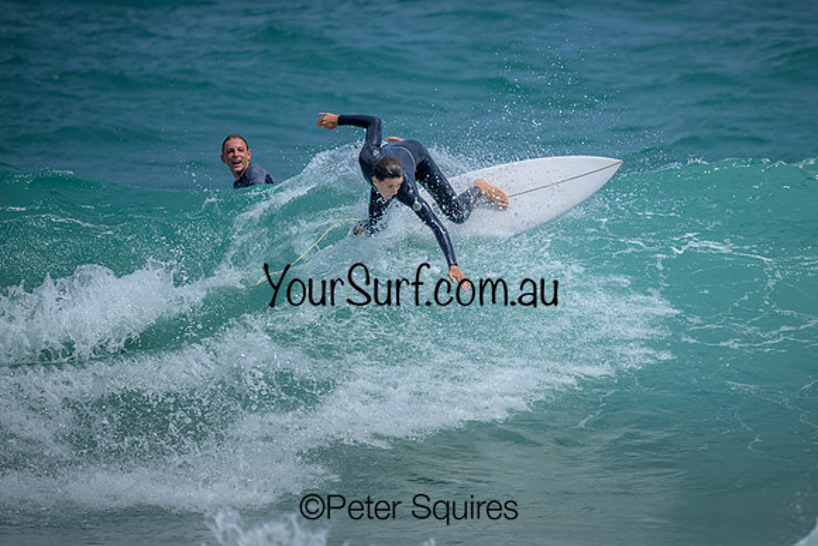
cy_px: 213
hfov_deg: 2.1
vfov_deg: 1.4
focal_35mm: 975
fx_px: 22153
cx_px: 498
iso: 280
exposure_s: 1/2500
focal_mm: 800
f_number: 6.3
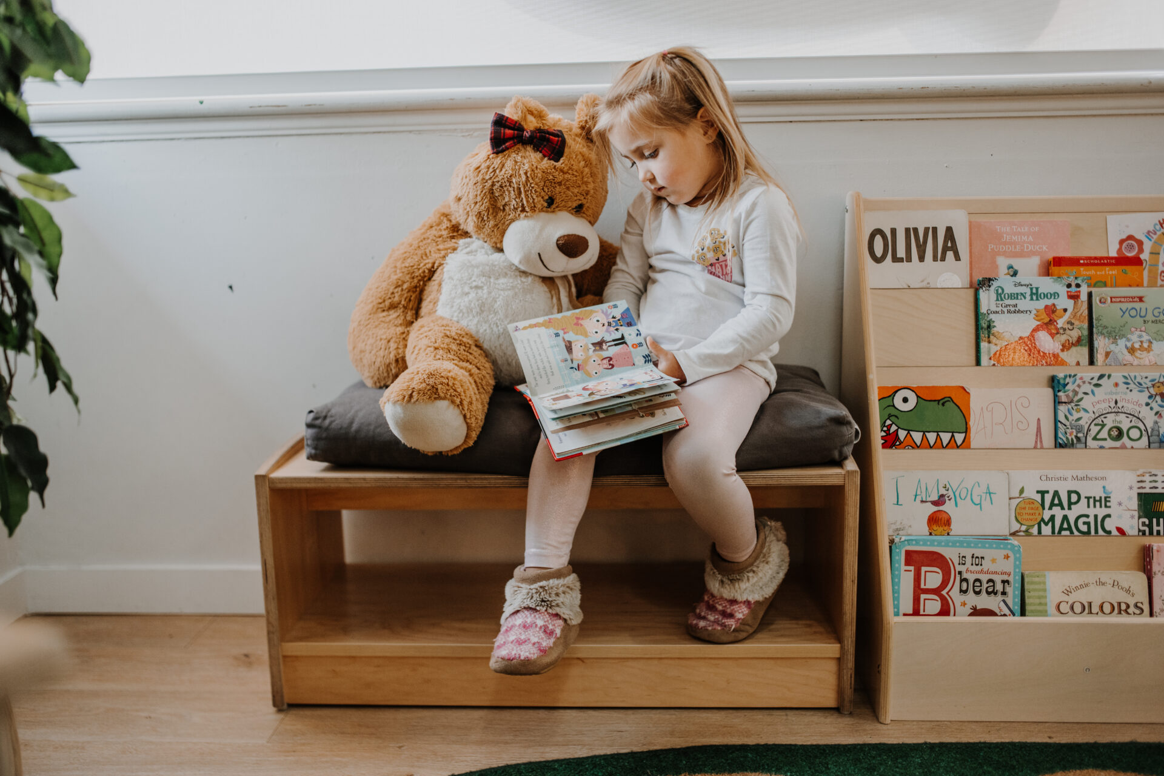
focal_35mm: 35
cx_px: 582
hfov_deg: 54.4
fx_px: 1132
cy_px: 388
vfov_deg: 37.9
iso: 500
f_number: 2
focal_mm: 35
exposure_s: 1/160
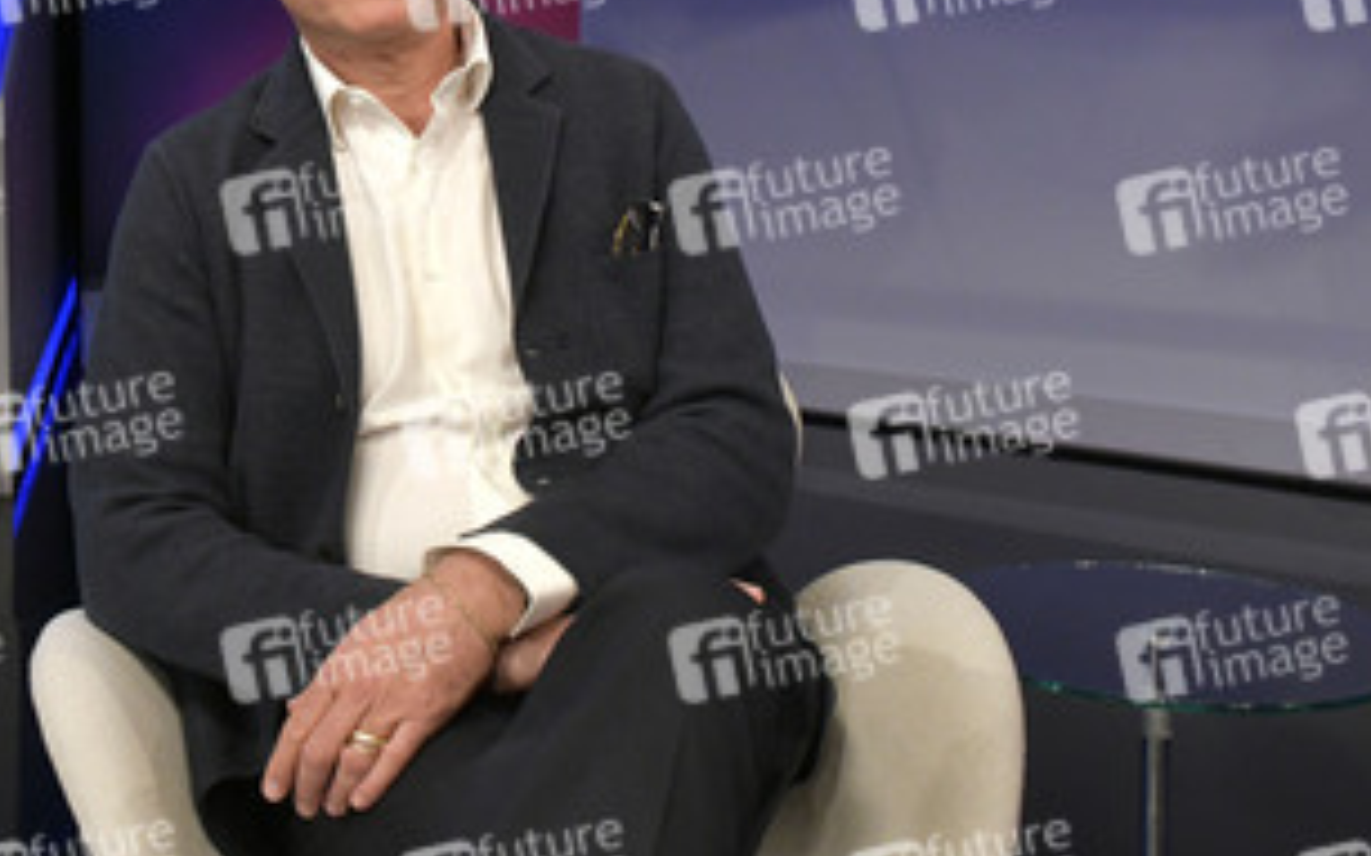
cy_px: 314
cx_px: 397
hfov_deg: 49.0
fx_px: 1457
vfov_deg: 32.6
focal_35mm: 39
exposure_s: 1/320
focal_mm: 26
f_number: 5.6
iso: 2500
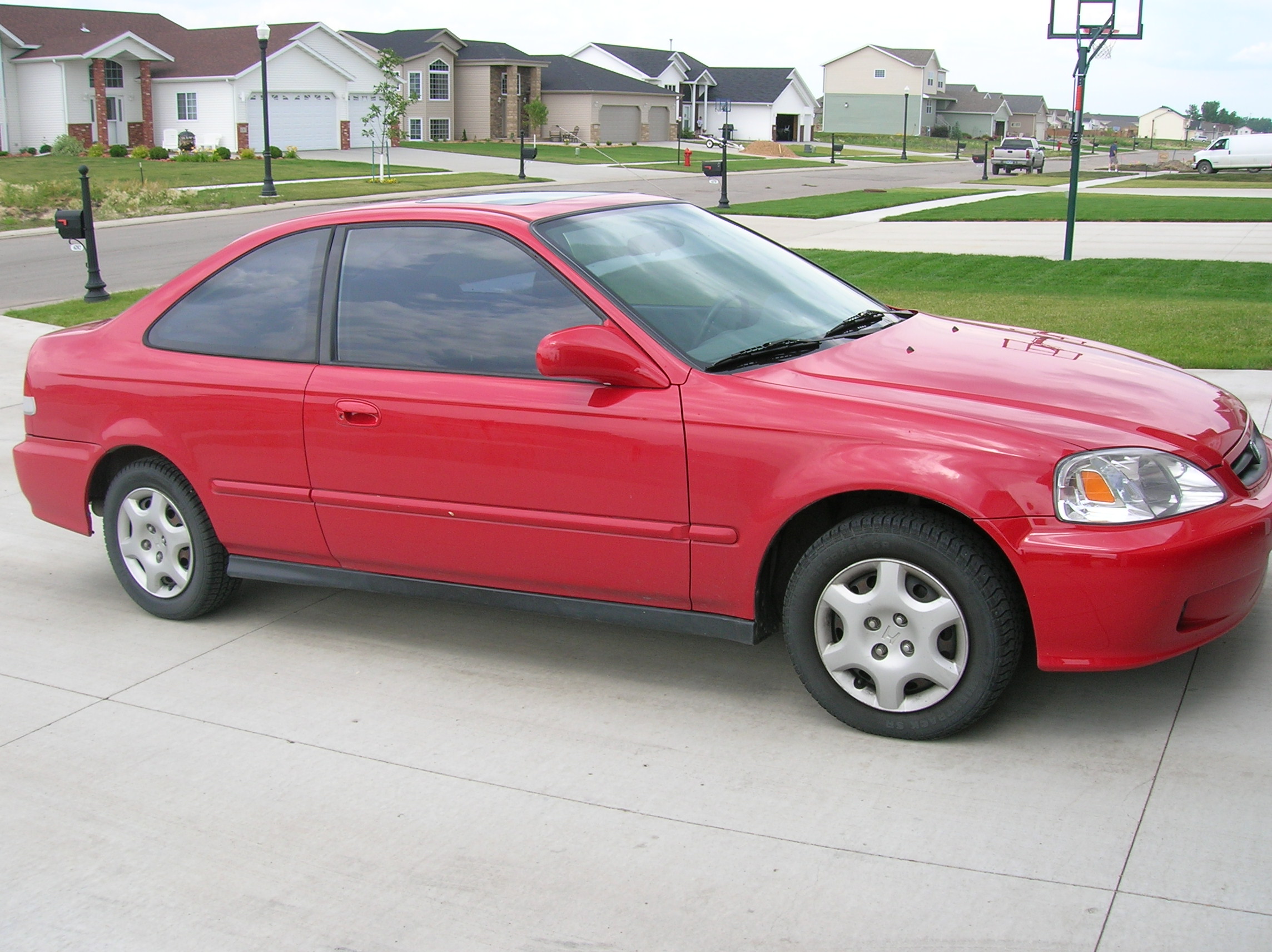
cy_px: 476
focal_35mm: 34
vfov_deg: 41.7
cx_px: 636
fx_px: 1248
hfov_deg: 54.0
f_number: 4.9
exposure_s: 1/162
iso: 50
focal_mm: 5.7
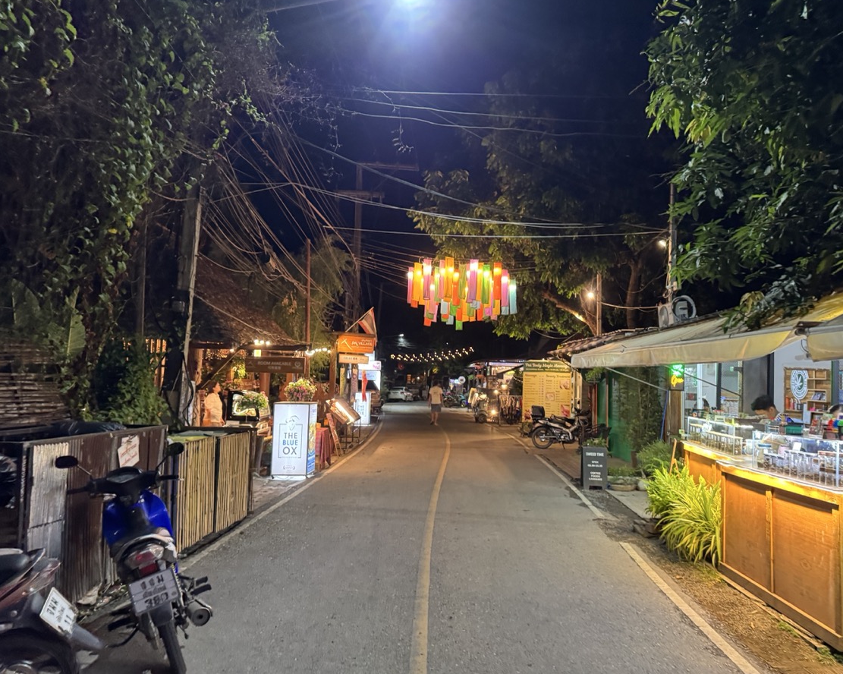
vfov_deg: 53.1
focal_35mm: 27
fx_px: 673
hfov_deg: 63.9
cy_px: 354
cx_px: 473
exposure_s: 1/50
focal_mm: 6.76
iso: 640
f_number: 1.78
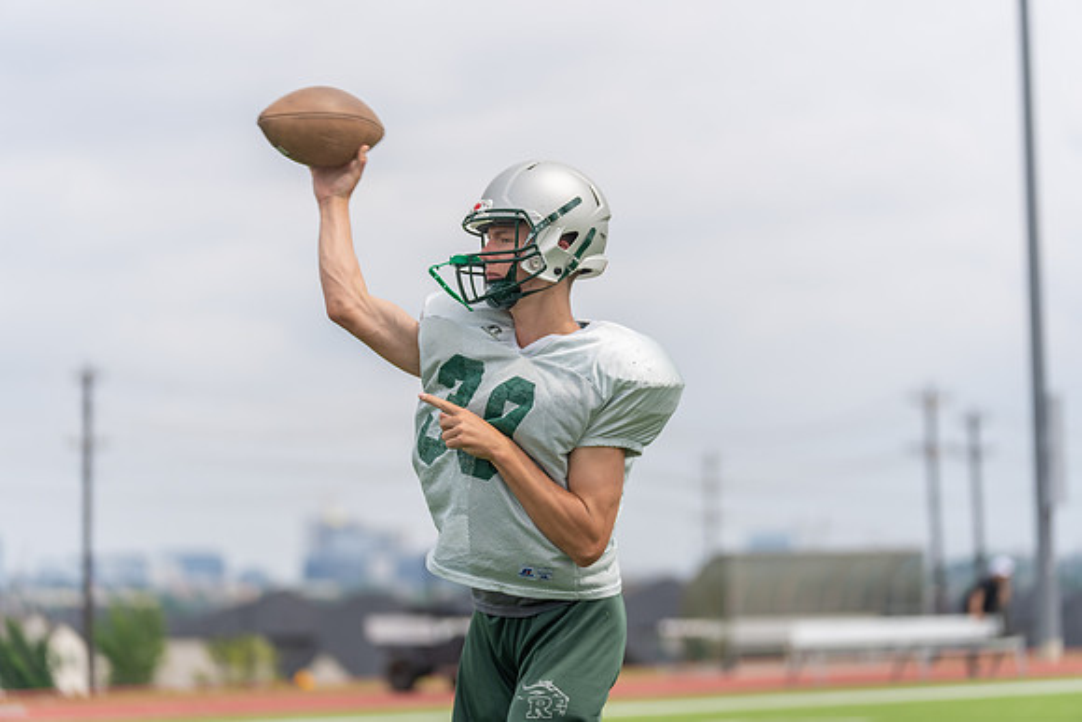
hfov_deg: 15.3
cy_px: 361
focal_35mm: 134
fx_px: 4028
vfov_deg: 10.2
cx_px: 541
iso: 100
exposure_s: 1/1250
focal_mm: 134
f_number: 3.2
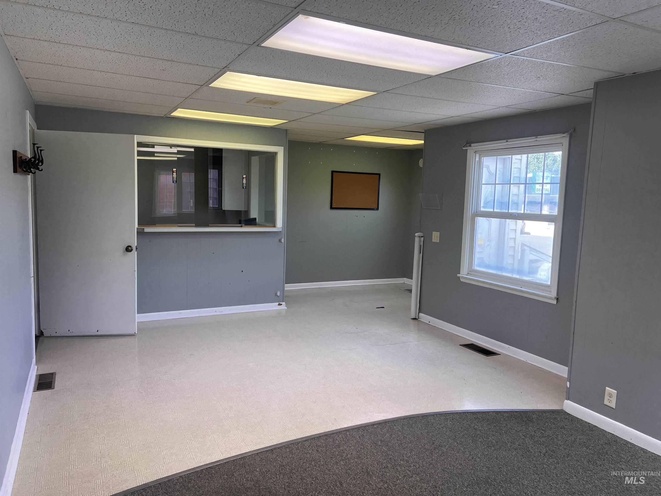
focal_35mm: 26
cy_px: 248
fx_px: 496
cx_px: 330
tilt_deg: -5.1
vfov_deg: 53.1
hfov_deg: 67.3
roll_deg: -1.2
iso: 50
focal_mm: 5.7
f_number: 1.5
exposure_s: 1/163
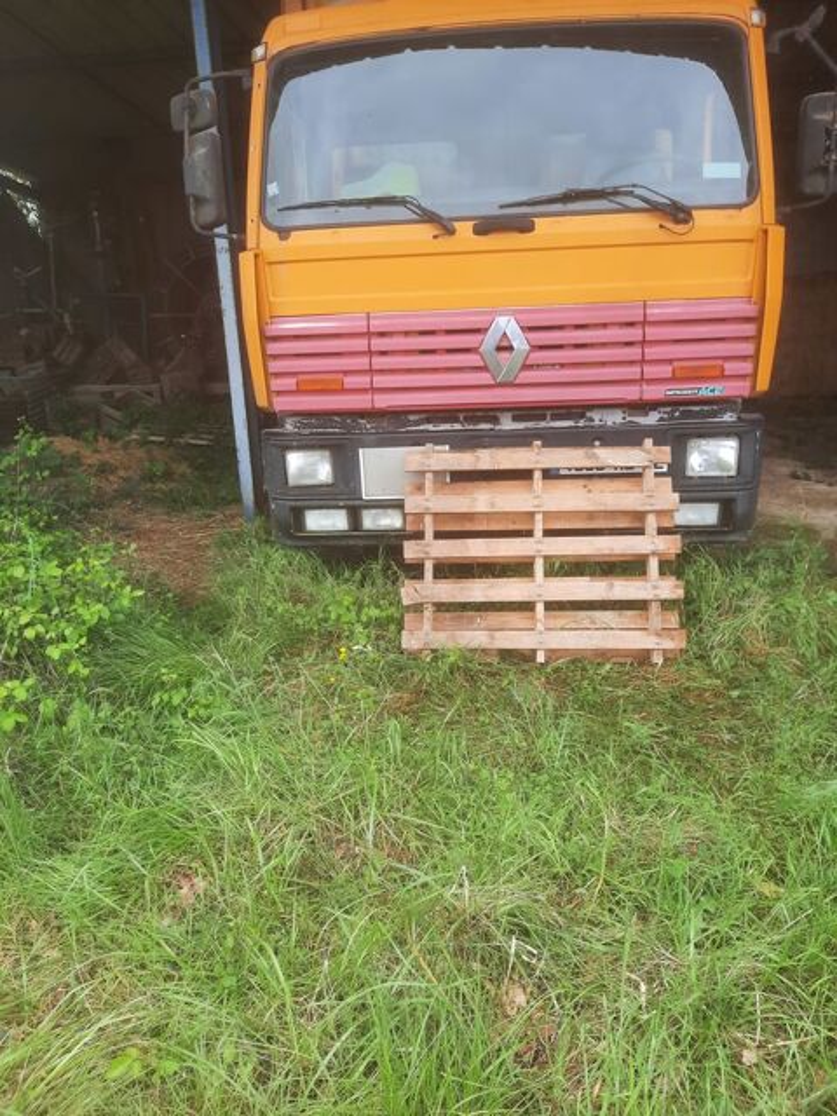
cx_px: 418
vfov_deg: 69.4
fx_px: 806
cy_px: 558
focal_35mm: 25
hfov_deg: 54.9
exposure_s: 1/142
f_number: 2
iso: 32
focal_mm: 4.6
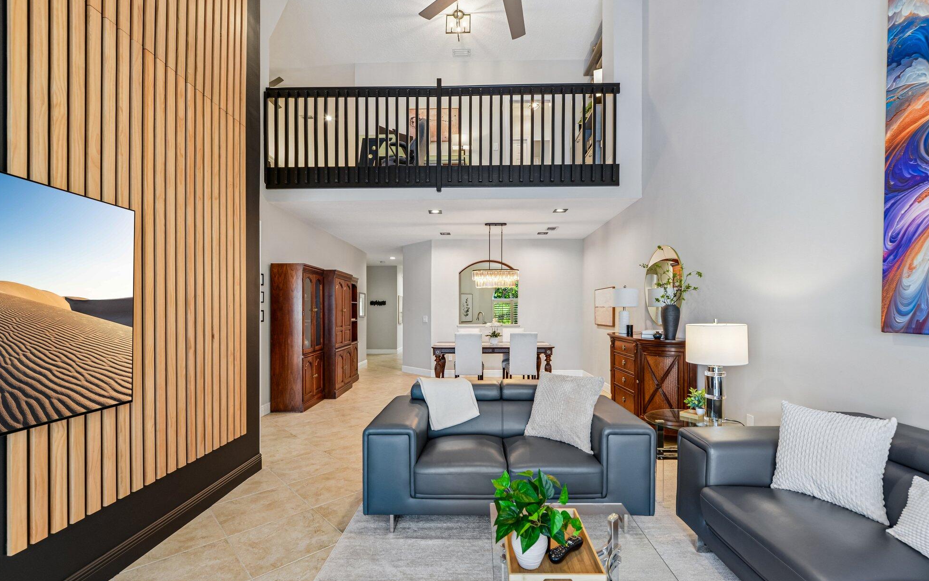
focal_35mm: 15
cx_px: 468
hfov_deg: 101.5
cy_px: 315
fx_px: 380
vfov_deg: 74.6
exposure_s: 1/5
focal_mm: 14
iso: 200
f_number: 9
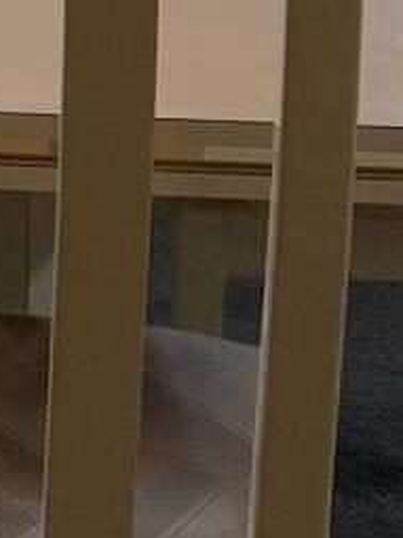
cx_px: -593
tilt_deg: -5.8
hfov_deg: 7.4
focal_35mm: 188
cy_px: -760
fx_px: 2921
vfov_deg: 9.4
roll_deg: -1.0
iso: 200
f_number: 1.78
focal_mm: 6.76
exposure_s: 1/120
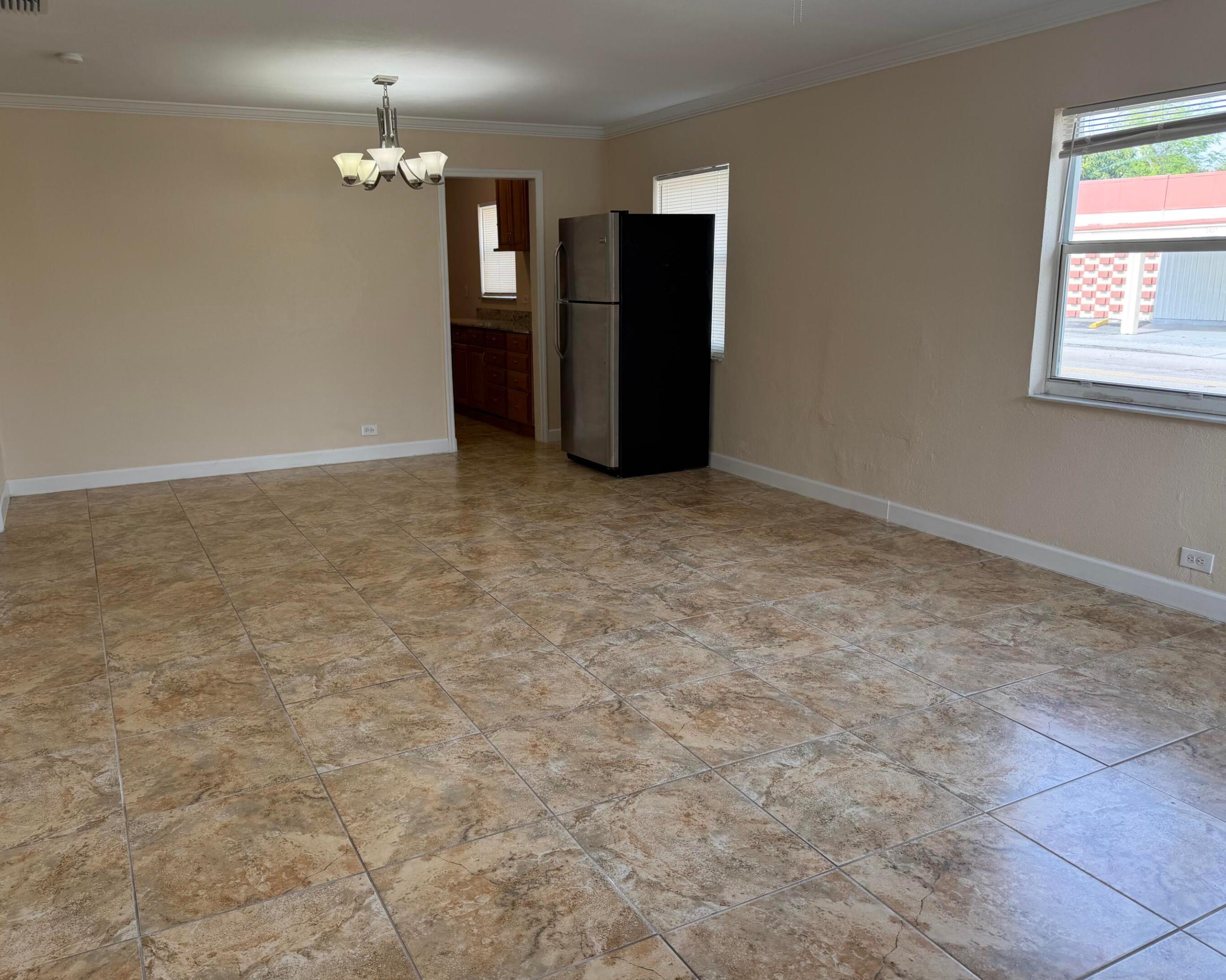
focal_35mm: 26
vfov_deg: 54.9
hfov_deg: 65.9
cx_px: 552
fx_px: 943
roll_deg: +1.7
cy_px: 481
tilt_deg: -11.2
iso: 80
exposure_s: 1/253
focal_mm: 6.76
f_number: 1.78
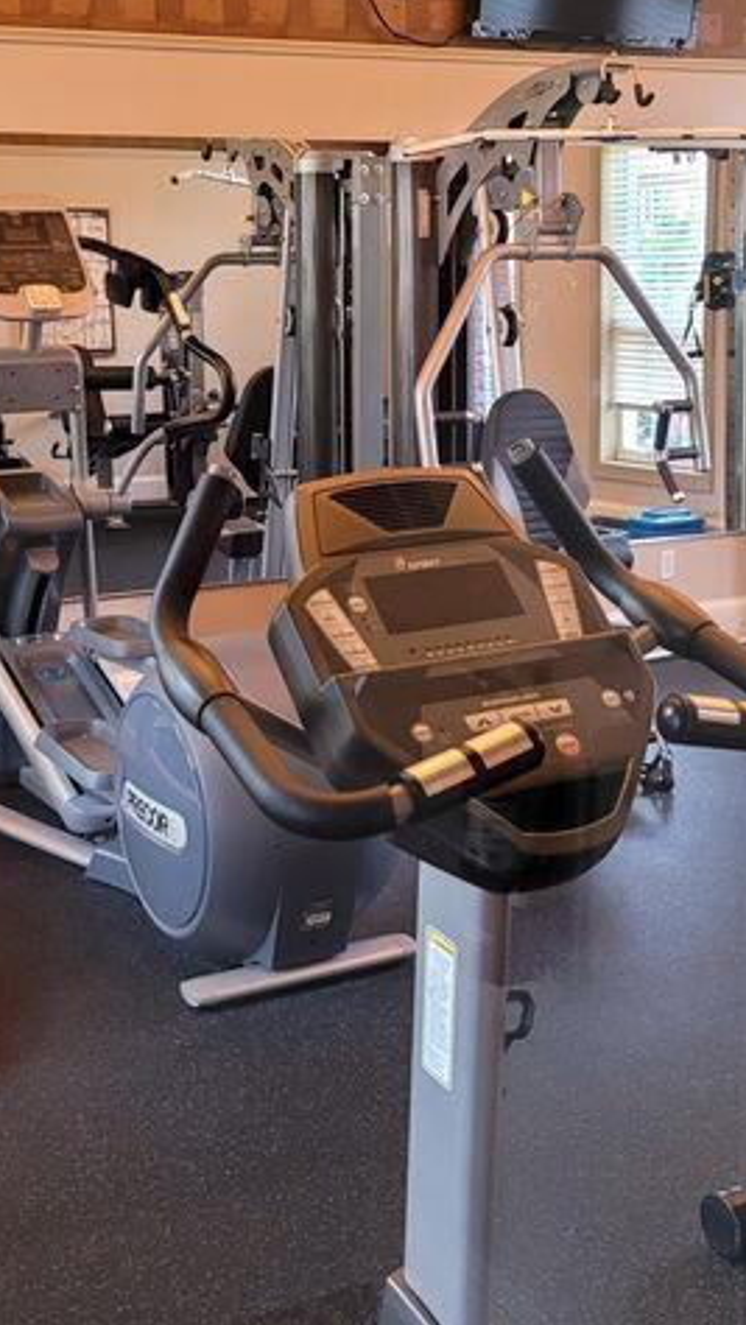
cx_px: 272
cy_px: 528
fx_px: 1792
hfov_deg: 23.5
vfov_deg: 40.4
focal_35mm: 51
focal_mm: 5.4
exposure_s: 1/39
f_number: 1.8
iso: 640
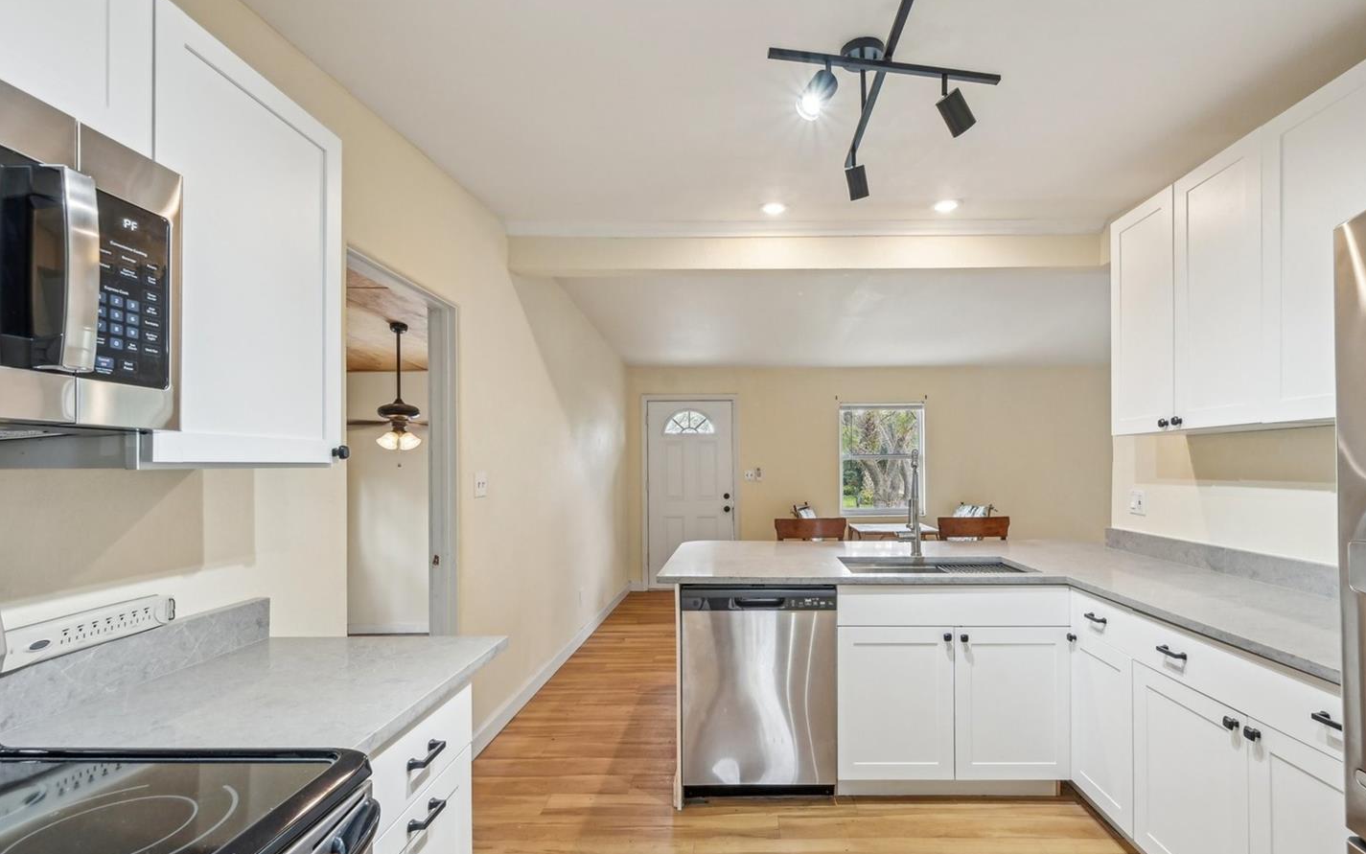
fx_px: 596
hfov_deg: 97.6
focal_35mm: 16
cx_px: 735
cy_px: 473
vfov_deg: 71.1
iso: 400
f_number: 8
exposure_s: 1/15
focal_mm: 14
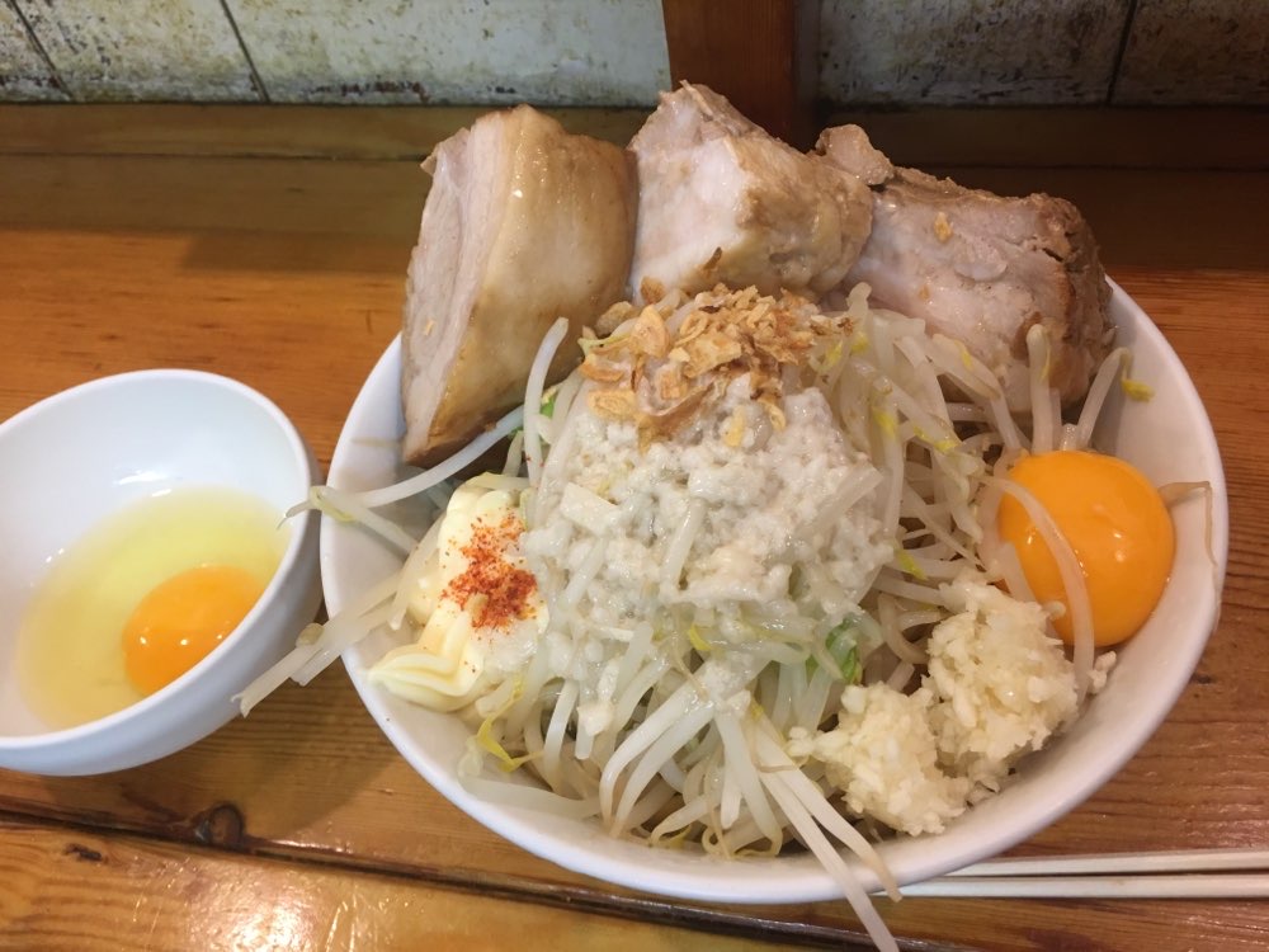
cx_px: 634
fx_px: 1063
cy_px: 476
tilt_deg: -52.4
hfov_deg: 61.7
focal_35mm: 29
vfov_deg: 48.2
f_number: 2.2
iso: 50
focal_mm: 4.15
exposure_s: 1/15
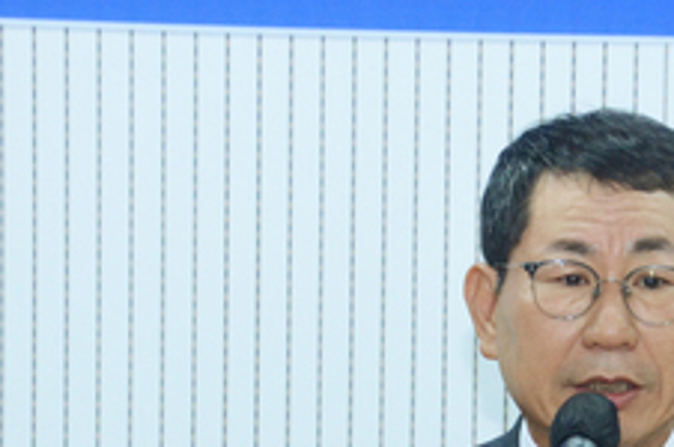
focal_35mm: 325
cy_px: 471
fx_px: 6076
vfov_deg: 4.2
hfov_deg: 6.3
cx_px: 596
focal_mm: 78
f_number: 5.3
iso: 1600
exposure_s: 1/200
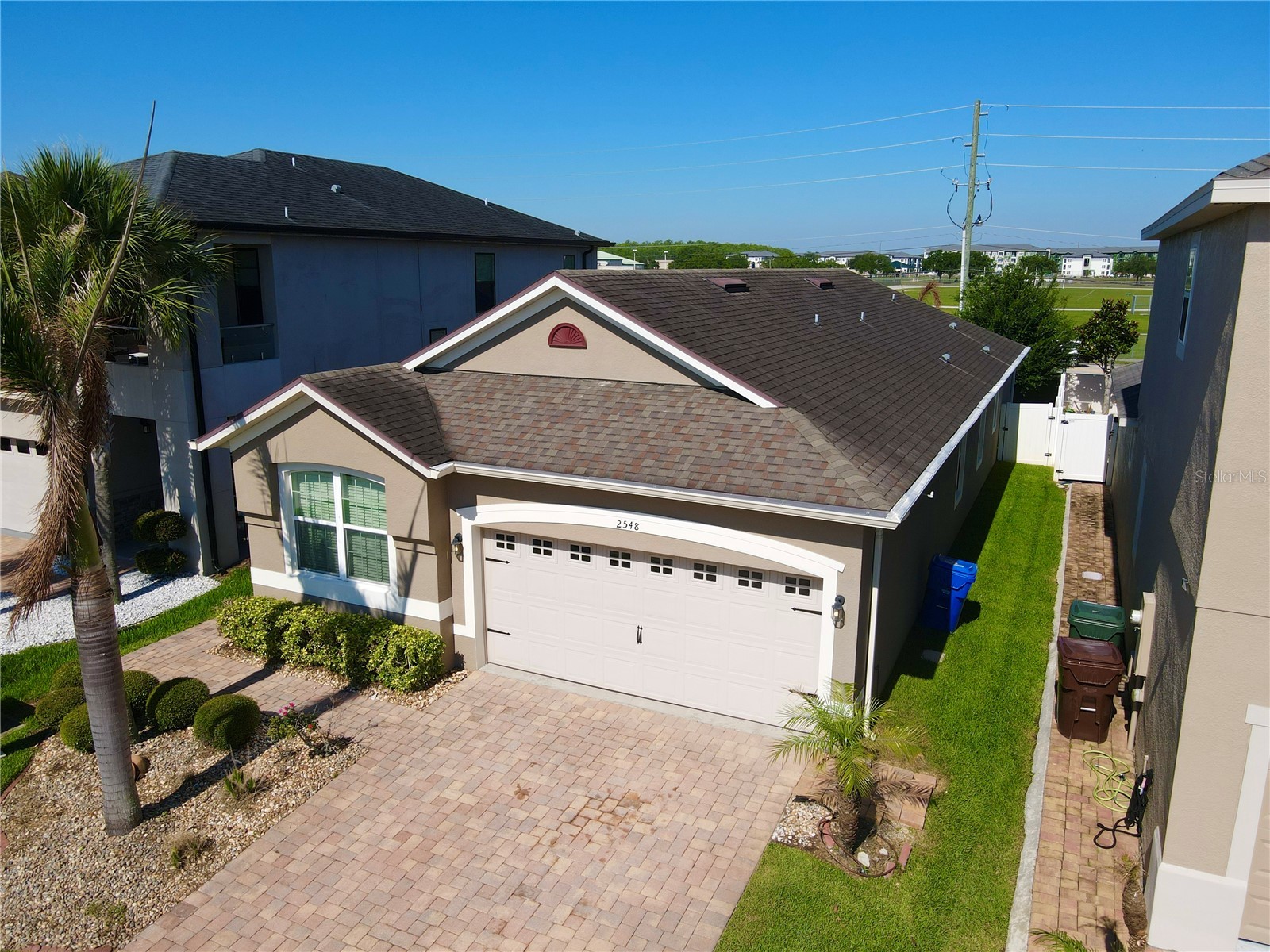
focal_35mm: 24
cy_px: 476
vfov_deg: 56.8
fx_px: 881
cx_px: 635
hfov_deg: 71.6
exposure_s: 1/1000
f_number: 2.8
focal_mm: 4.5
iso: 100
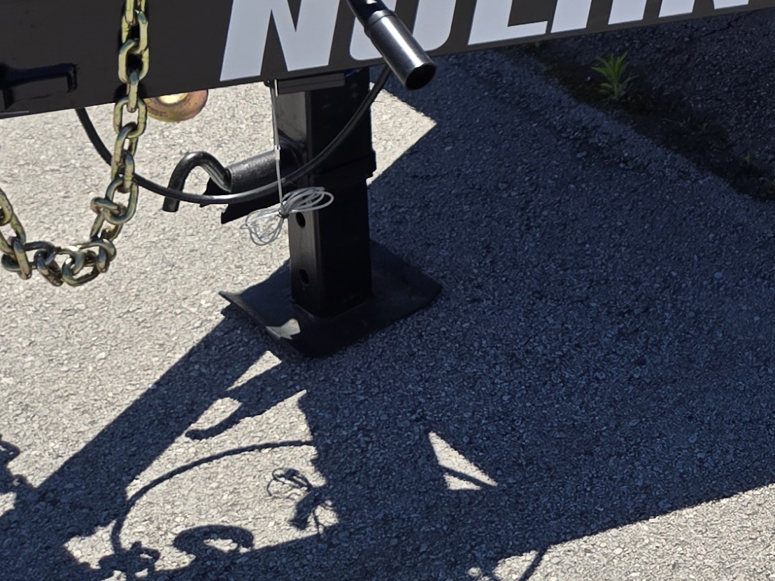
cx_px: 1010
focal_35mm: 83
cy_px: -251
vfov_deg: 16.4
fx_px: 1858
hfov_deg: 21.3
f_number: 1.8
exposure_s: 1/1654
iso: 25
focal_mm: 5.4
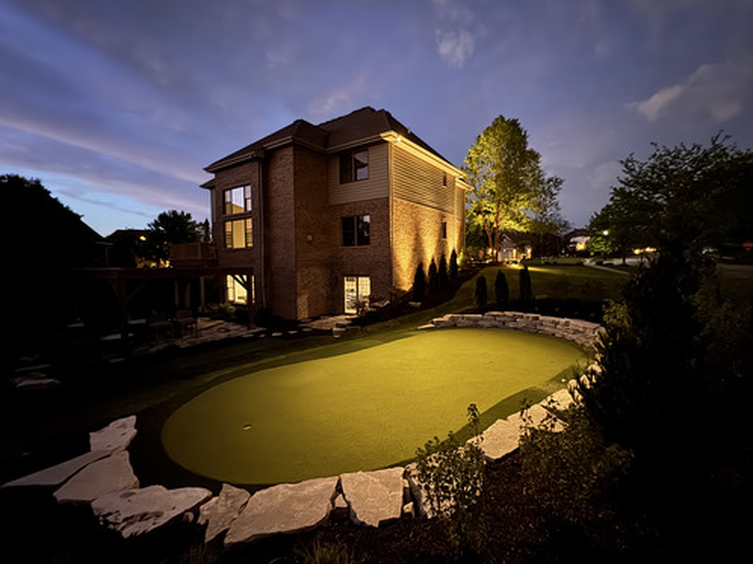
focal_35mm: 15
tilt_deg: -4.9
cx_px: 398
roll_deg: +1.1
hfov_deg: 98.1
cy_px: 278
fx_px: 326
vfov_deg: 81.7
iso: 1600
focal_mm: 2.22
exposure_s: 1/10
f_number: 2.2
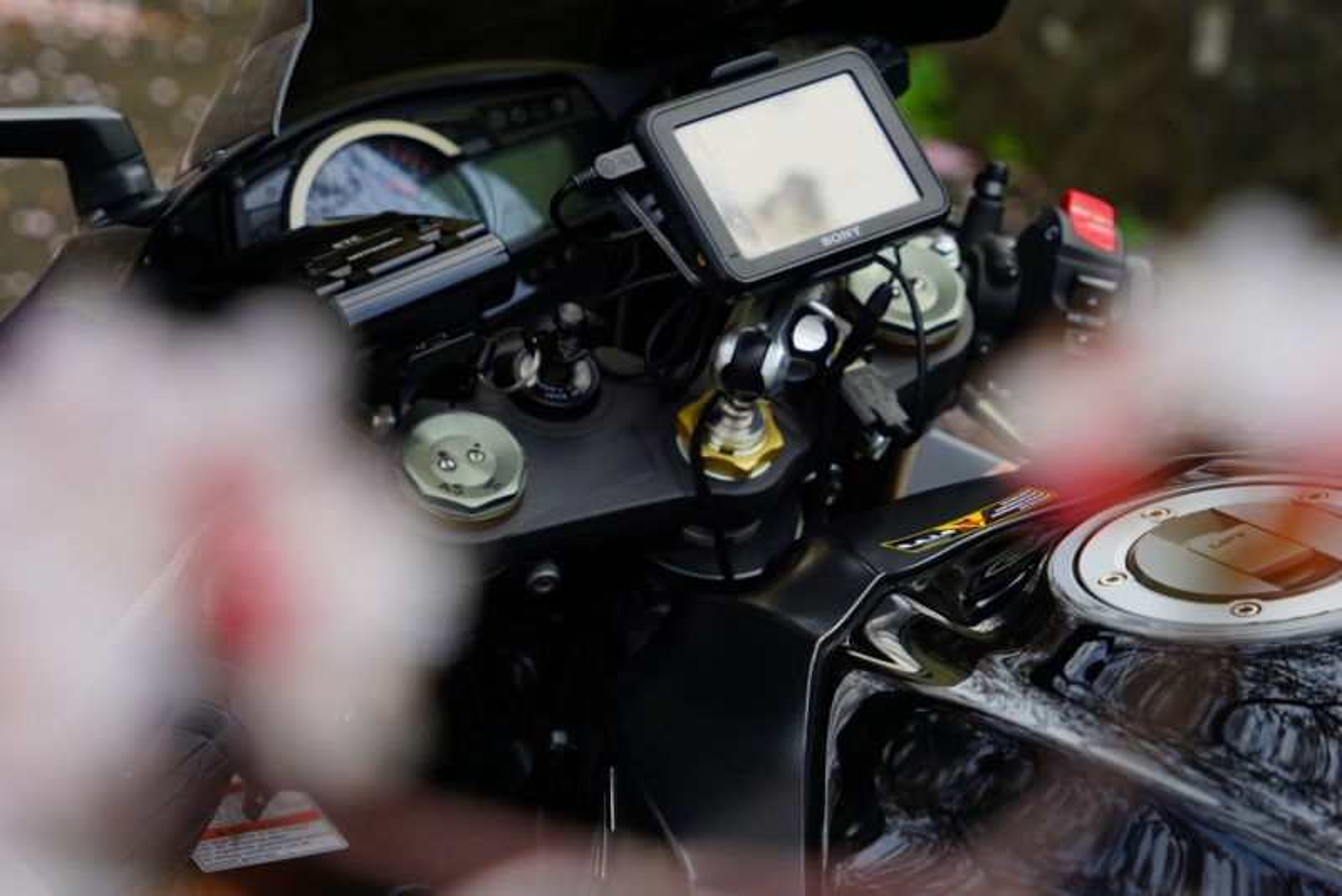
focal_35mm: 120
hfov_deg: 17.1
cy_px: 448
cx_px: 671
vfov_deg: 11.4
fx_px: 4475
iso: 100
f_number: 8
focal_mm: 120
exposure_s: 1/160
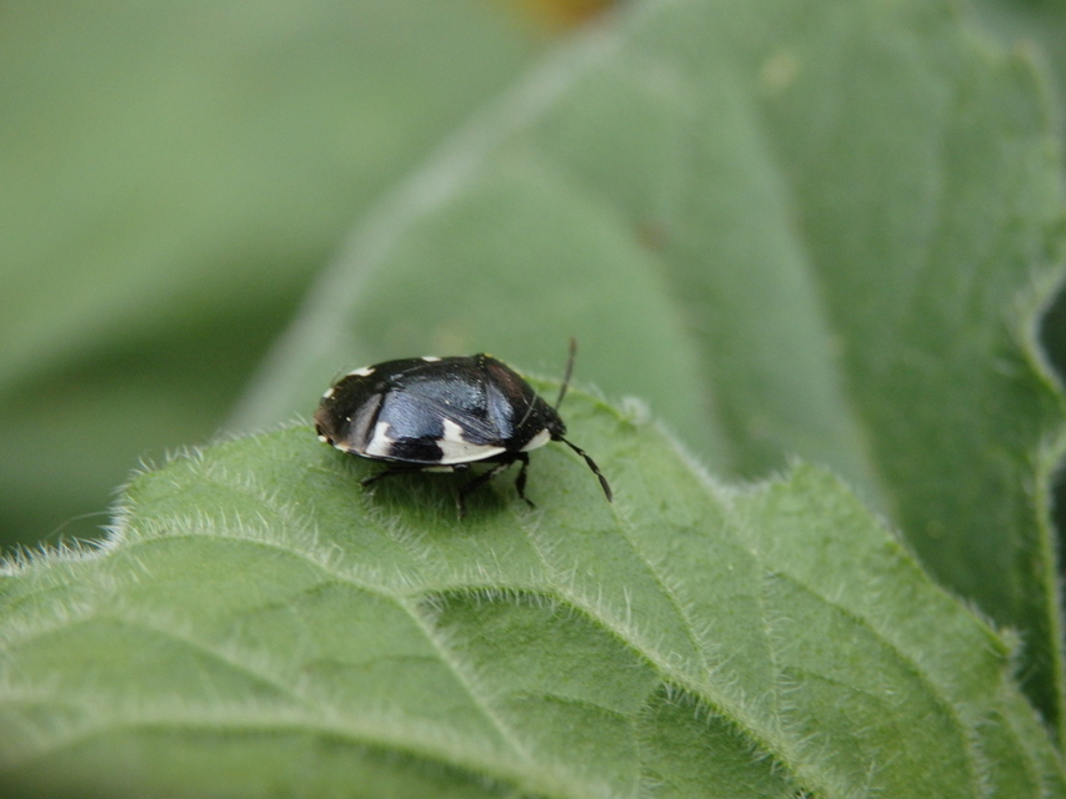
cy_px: 400
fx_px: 2033
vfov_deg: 22.3
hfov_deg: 29.4
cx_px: 533
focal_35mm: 66
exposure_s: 1/100
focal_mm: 11.9
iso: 500
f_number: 4.4
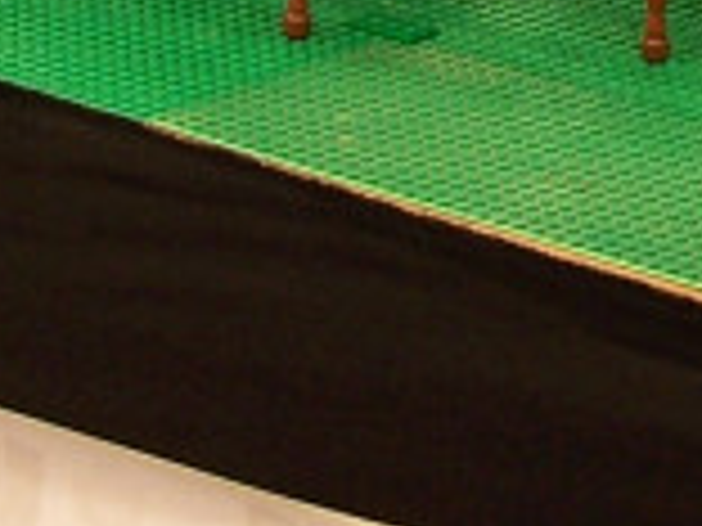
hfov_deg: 7.0
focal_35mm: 282
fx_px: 5719
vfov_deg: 5.1
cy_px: -719
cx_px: 900
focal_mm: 7.1
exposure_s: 1/2
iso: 80
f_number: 2.9
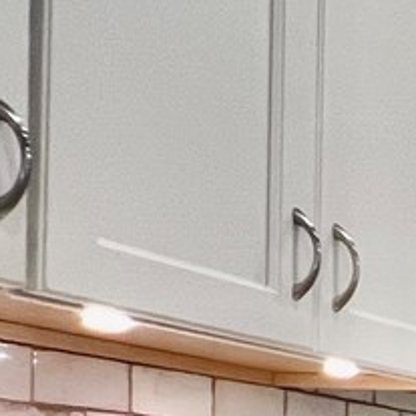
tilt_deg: -0.8
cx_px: 1439
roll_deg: -0.3
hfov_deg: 9.7
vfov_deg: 18.0
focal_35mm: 89
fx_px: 1210
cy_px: 561
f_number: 1.8
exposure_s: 1/120
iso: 160
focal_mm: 1.57
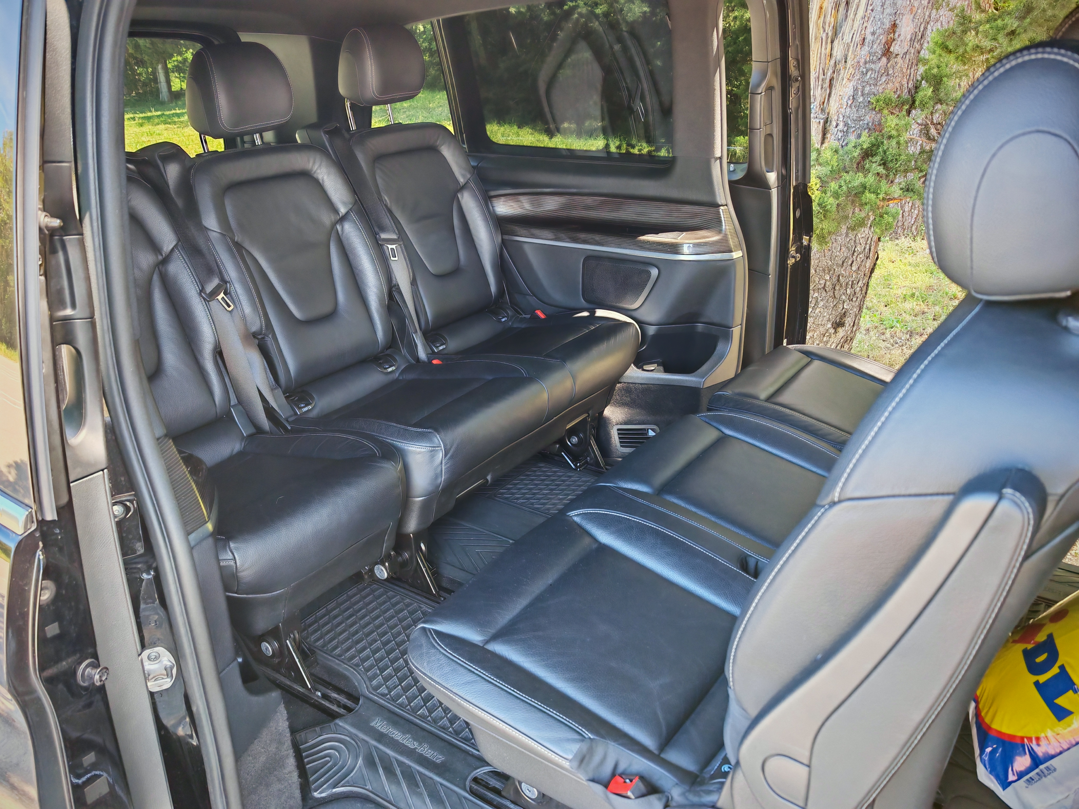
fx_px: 842
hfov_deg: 65.3
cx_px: 540
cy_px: 404
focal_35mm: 27
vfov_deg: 51.4
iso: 125
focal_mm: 6.83
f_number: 2
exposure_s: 1/100
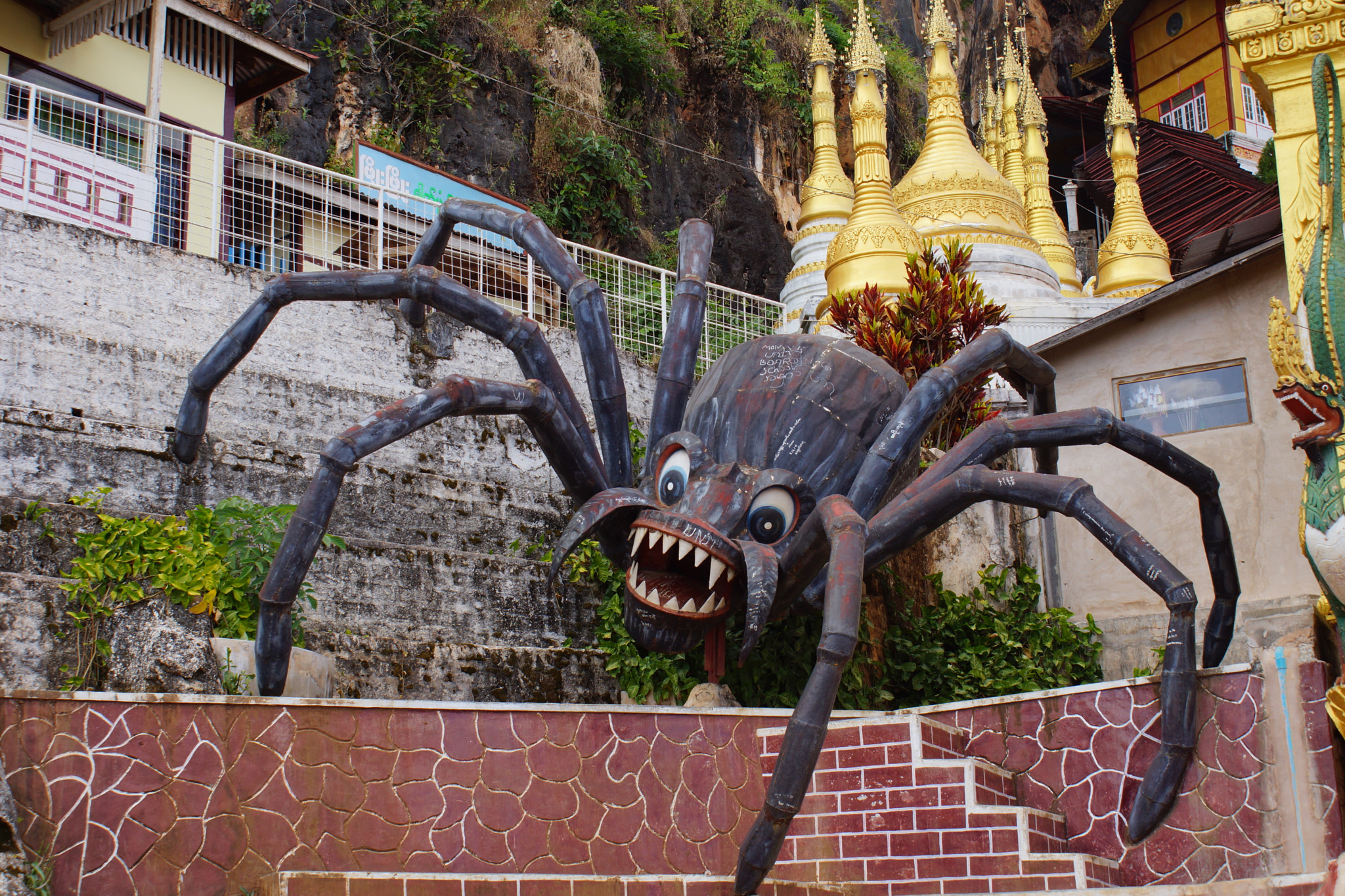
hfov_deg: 37.9
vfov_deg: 25.7
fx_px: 1961
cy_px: 448
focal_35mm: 52
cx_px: 672
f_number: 9
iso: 100
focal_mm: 35
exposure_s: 1/80
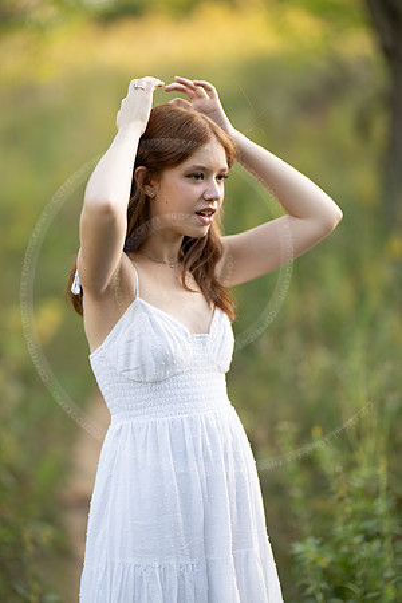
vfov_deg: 23.9
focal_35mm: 85
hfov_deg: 16.1
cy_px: 302
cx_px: 201
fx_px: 1424
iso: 100
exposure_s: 1/500
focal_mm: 85
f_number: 1.2
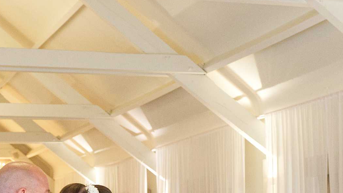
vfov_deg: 13.6
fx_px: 791
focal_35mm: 87
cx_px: 33
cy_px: 215
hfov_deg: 23.8
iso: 8000
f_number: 4
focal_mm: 35
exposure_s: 1/160
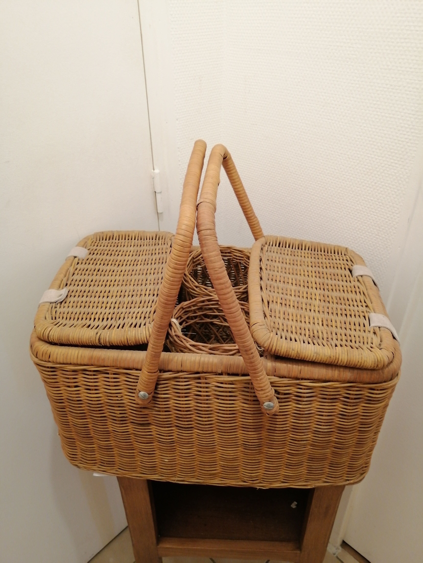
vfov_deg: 67.3
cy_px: 282
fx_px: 424
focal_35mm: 26
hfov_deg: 53.1
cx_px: 212
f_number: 1.8
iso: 400
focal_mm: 3.96
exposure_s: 1/33.3
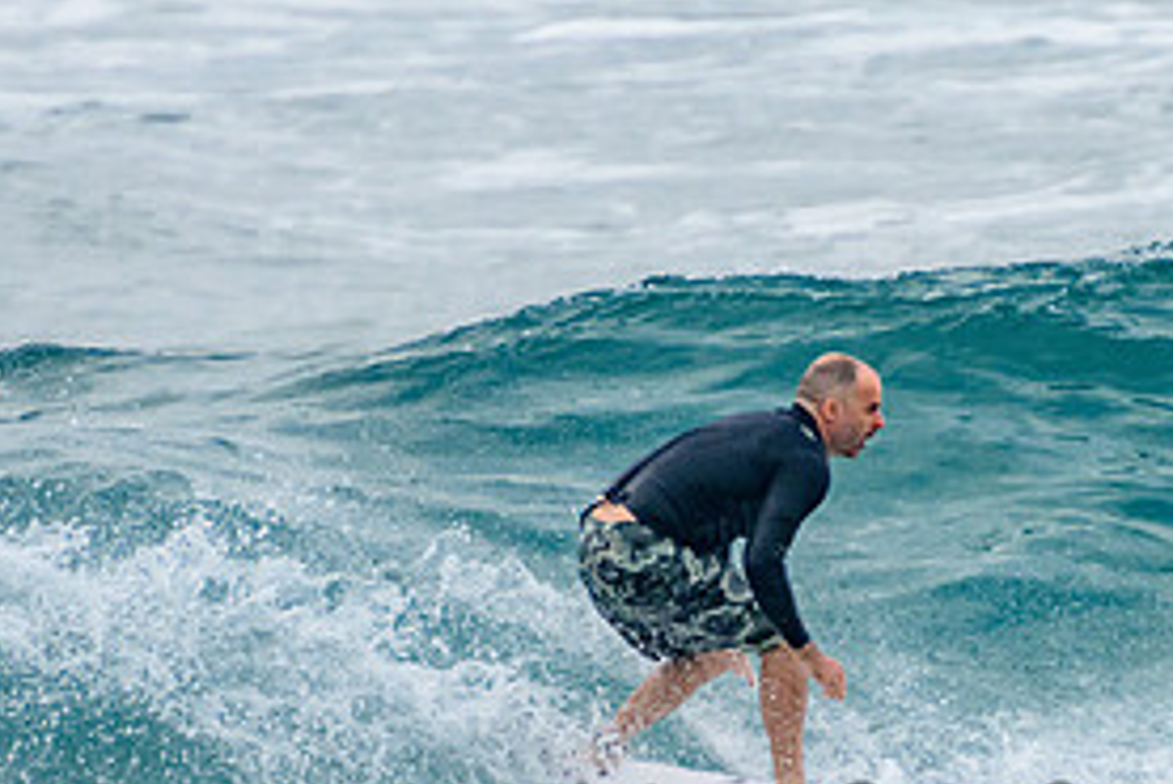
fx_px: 37521
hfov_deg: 1.8
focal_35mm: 1151
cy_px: 625
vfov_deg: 1.2
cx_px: 878
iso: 500
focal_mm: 400
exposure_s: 1/1250
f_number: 5.6
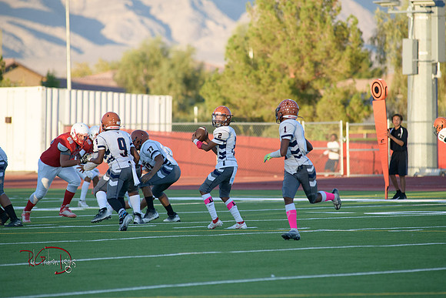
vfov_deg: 4.6
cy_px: 149
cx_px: 223
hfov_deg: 6.9
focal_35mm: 300
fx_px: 3717
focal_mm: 300
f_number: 5
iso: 3200
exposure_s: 1/6400
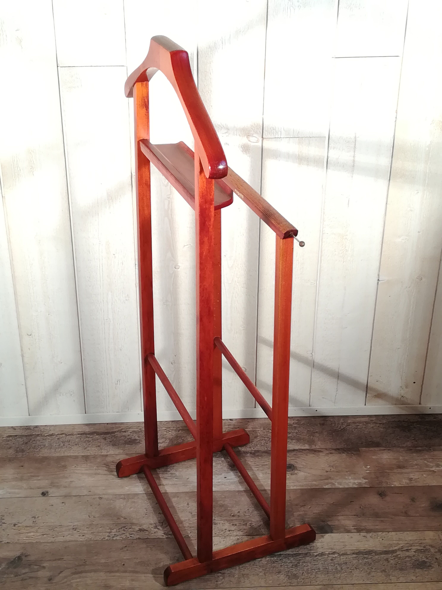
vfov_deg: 38.9
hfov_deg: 29.7
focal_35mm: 49
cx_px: 221
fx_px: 834
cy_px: 295
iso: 64
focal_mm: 3.83
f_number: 2.2
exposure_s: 1/50
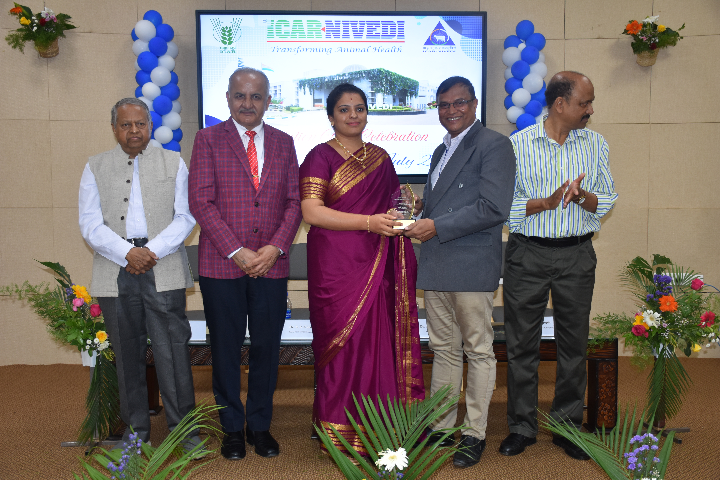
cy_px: 240
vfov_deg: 36.9
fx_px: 720
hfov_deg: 53.1
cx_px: 360
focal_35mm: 36
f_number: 3.8
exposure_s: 1/60
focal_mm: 24
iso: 400
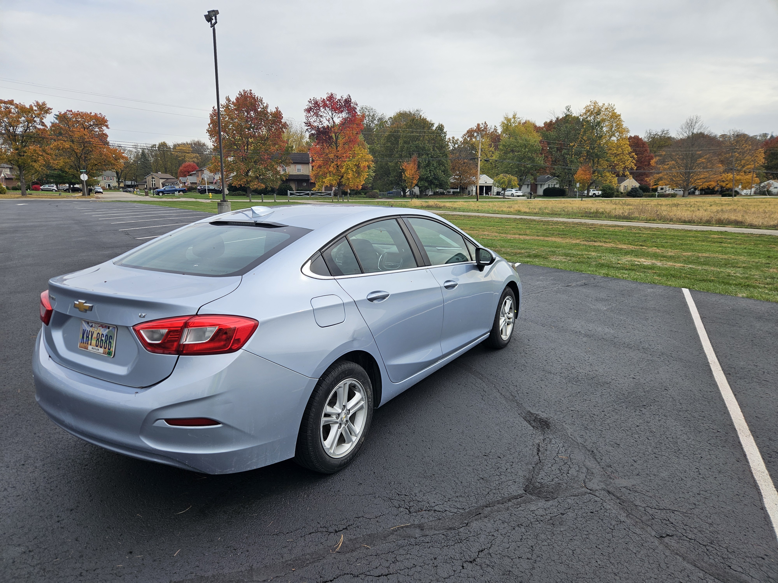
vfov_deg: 58.9
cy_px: 292
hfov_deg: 73.9
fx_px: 517
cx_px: 389
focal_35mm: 23
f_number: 1.8
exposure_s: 1/1235
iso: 25
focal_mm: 5.4
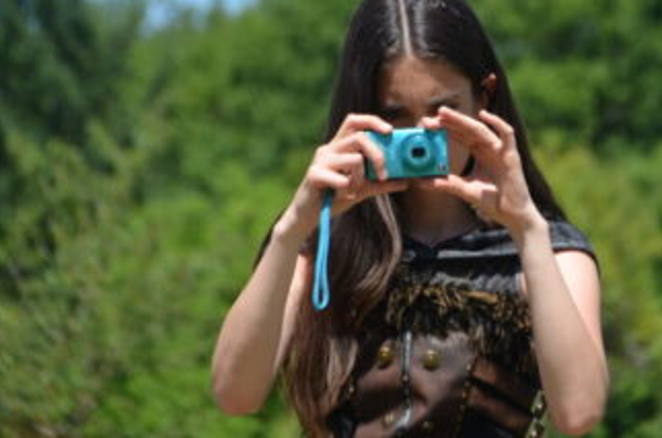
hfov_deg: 5.2
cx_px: 450
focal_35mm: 396
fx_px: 7264
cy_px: 186
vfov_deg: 3.5
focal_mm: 170
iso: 200
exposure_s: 1/640
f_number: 6.3
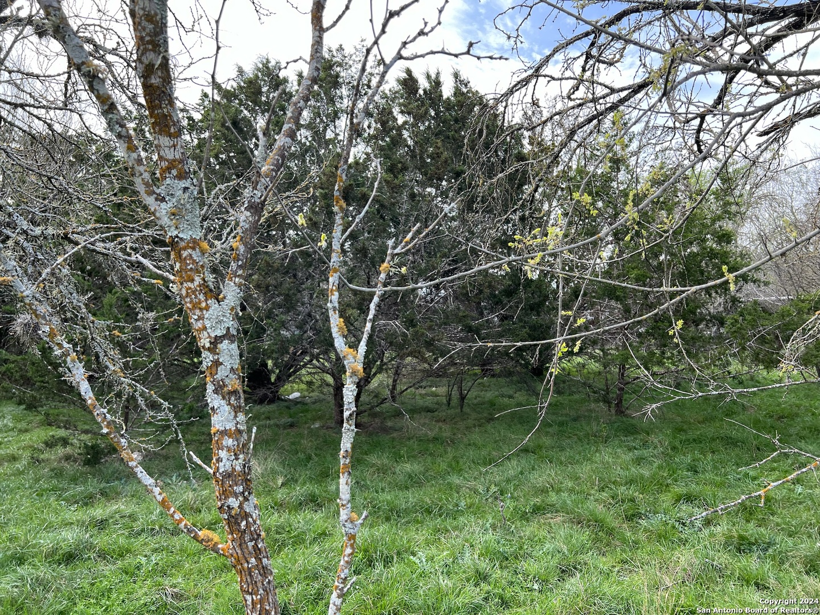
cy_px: 308
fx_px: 616
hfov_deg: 67.3
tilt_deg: +1.5
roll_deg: +2.8
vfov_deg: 53.1
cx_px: 410
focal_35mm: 26
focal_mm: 5.7
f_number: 1.5
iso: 50
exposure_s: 1/654
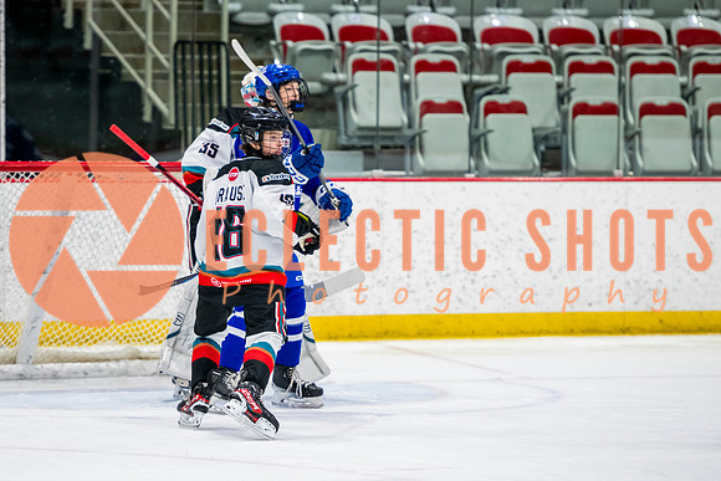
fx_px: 5411
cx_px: 276
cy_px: 254
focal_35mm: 270
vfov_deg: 5.1
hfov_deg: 7.6
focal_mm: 185
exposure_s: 1/800
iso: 1600
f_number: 3.2
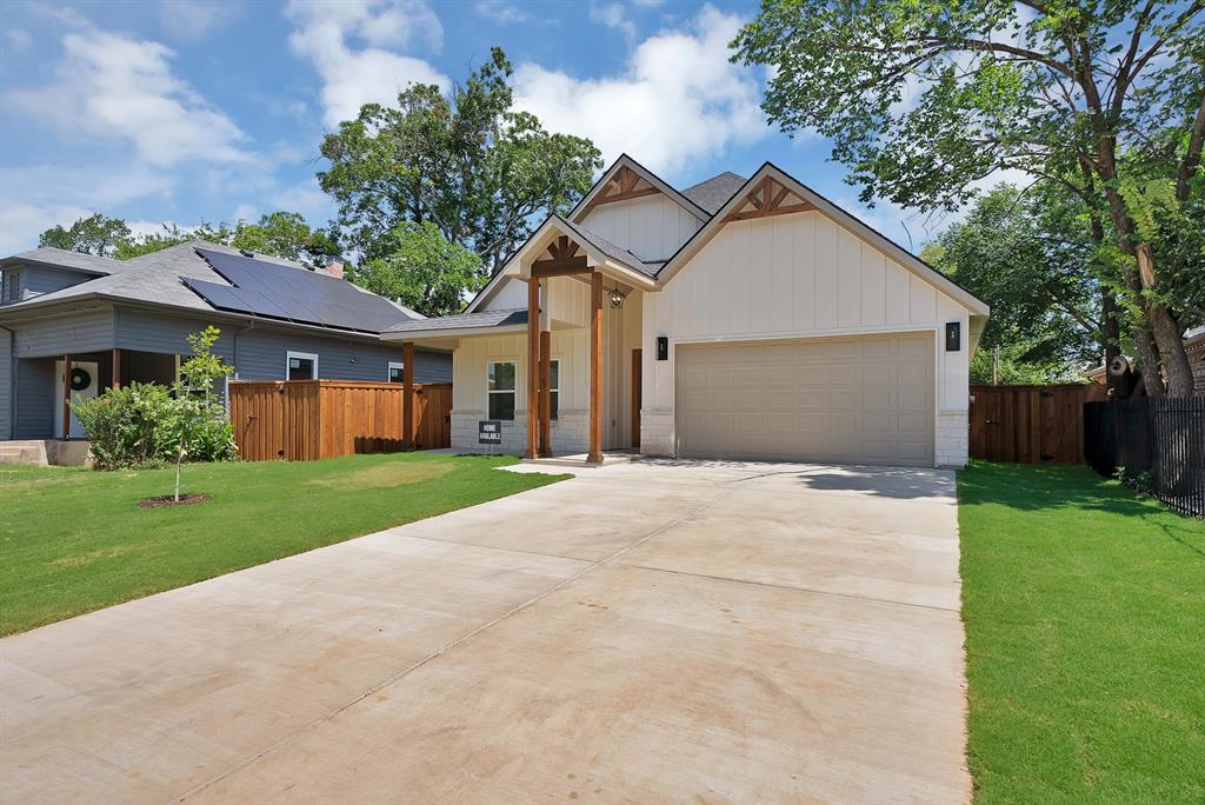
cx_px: 602
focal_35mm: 19
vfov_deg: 64.6
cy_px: 402
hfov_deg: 86.9
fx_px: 636
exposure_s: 1/400
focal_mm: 19
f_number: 9
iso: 640
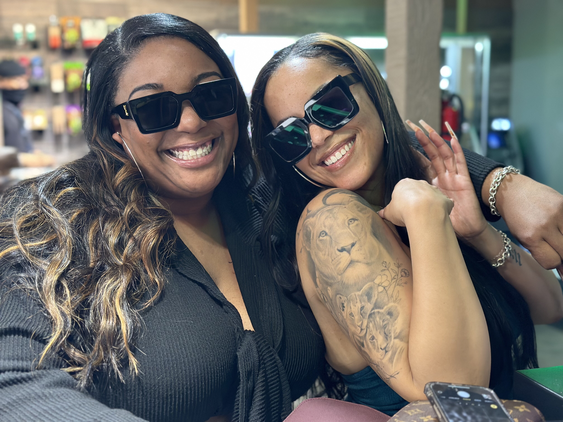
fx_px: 781
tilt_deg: -8.3
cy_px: 211
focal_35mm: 48
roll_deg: +0.5
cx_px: 282
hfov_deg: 39.7
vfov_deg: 30.3
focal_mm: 6.86
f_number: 1.78
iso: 400
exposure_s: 1/40
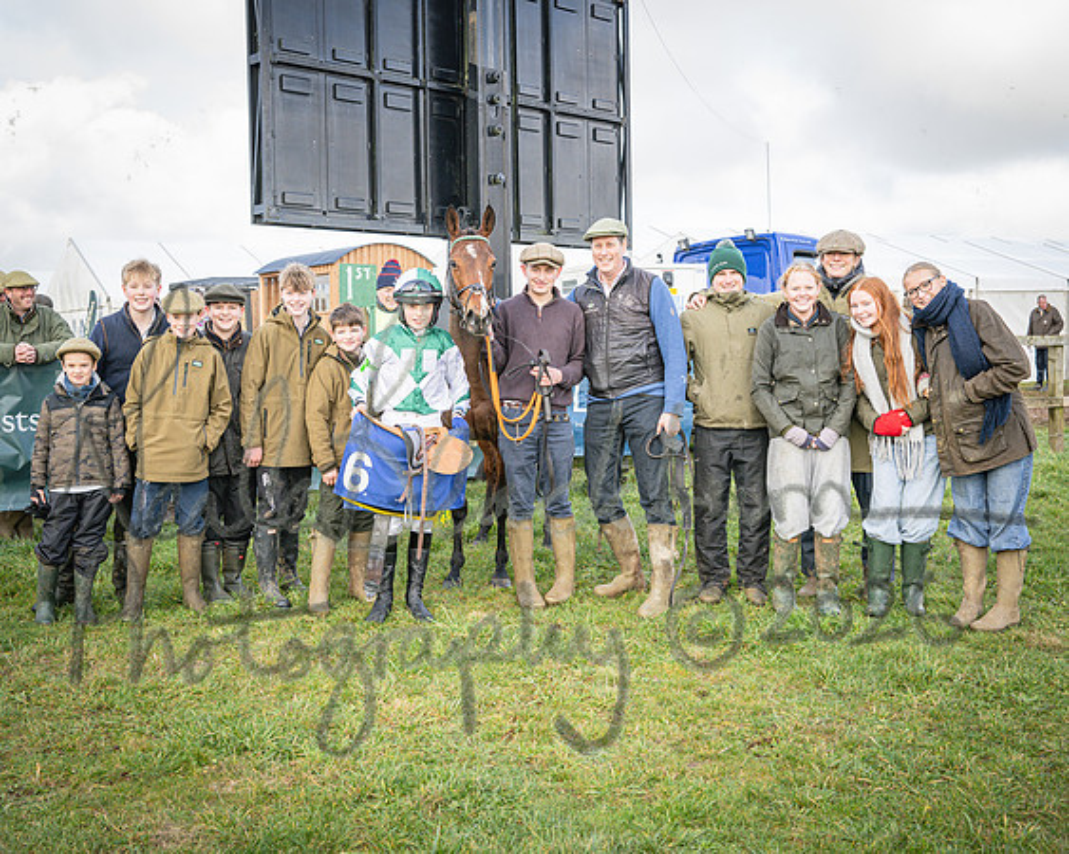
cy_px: 427
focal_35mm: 39
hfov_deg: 46.3
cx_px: 465
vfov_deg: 37.8
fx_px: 1247
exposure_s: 1/400
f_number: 5
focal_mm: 35
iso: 400
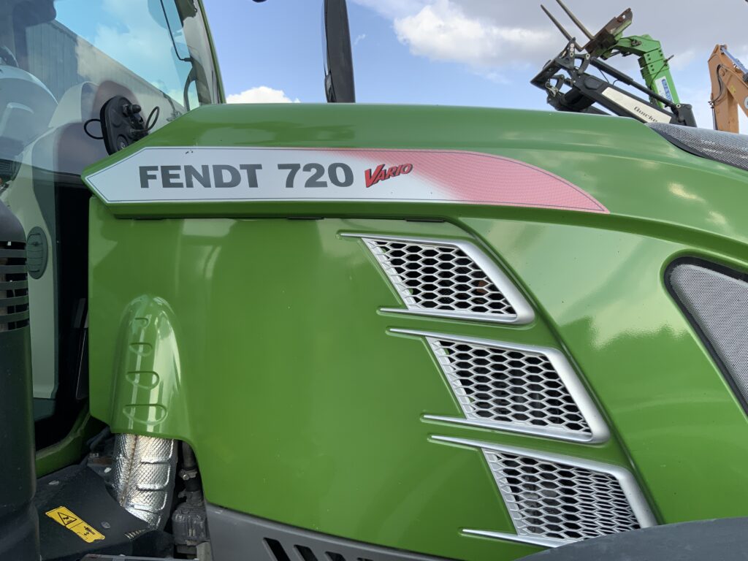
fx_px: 627
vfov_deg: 48.2
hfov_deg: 61.7
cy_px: 280
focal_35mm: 29
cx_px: 374
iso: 16
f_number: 1.8
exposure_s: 1/580
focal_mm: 3
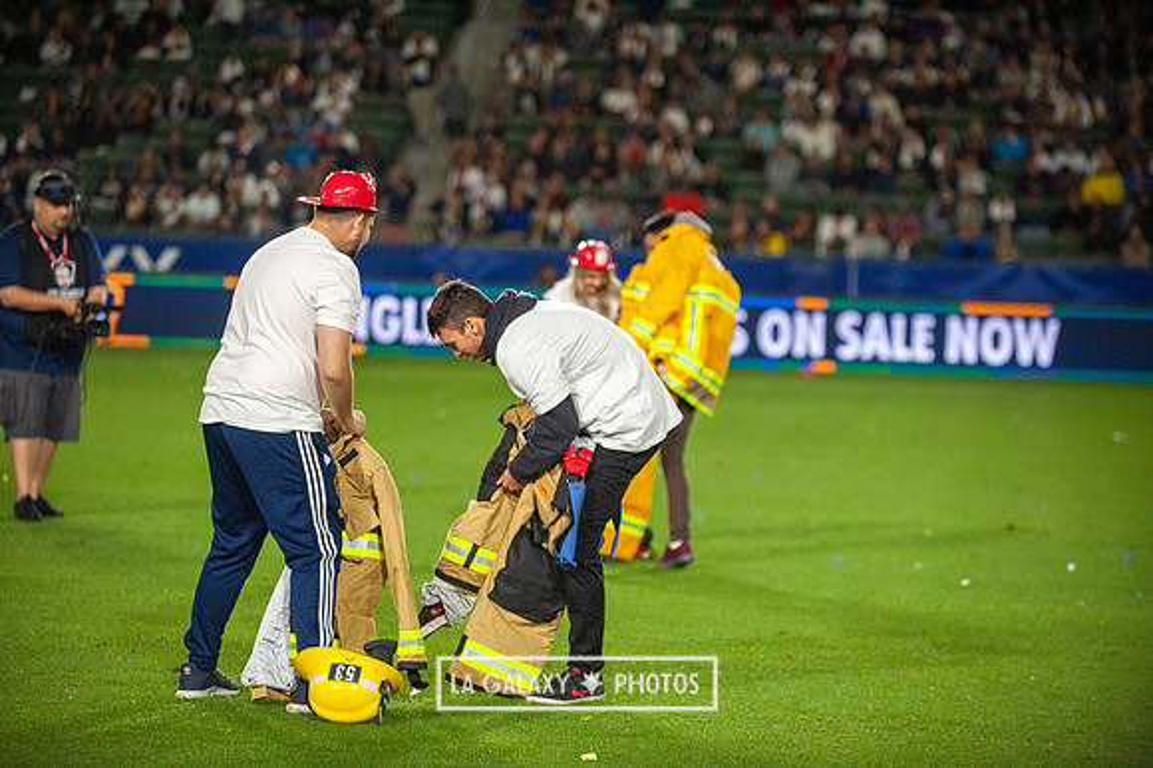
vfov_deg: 10.5
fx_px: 4161
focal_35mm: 130
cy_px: 384
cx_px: 576
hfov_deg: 15.8
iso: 3200
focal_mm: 130
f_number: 2.8
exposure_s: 1/2500
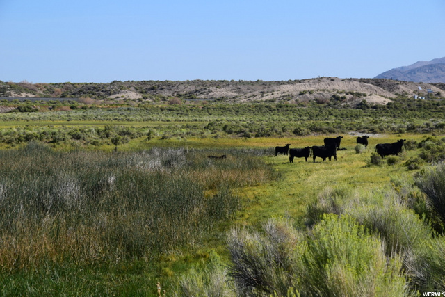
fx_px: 2040
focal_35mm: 165
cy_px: 148
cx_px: 222
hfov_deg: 12.4
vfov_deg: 8.3
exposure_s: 1/500
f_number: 11
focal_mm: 110
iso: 360
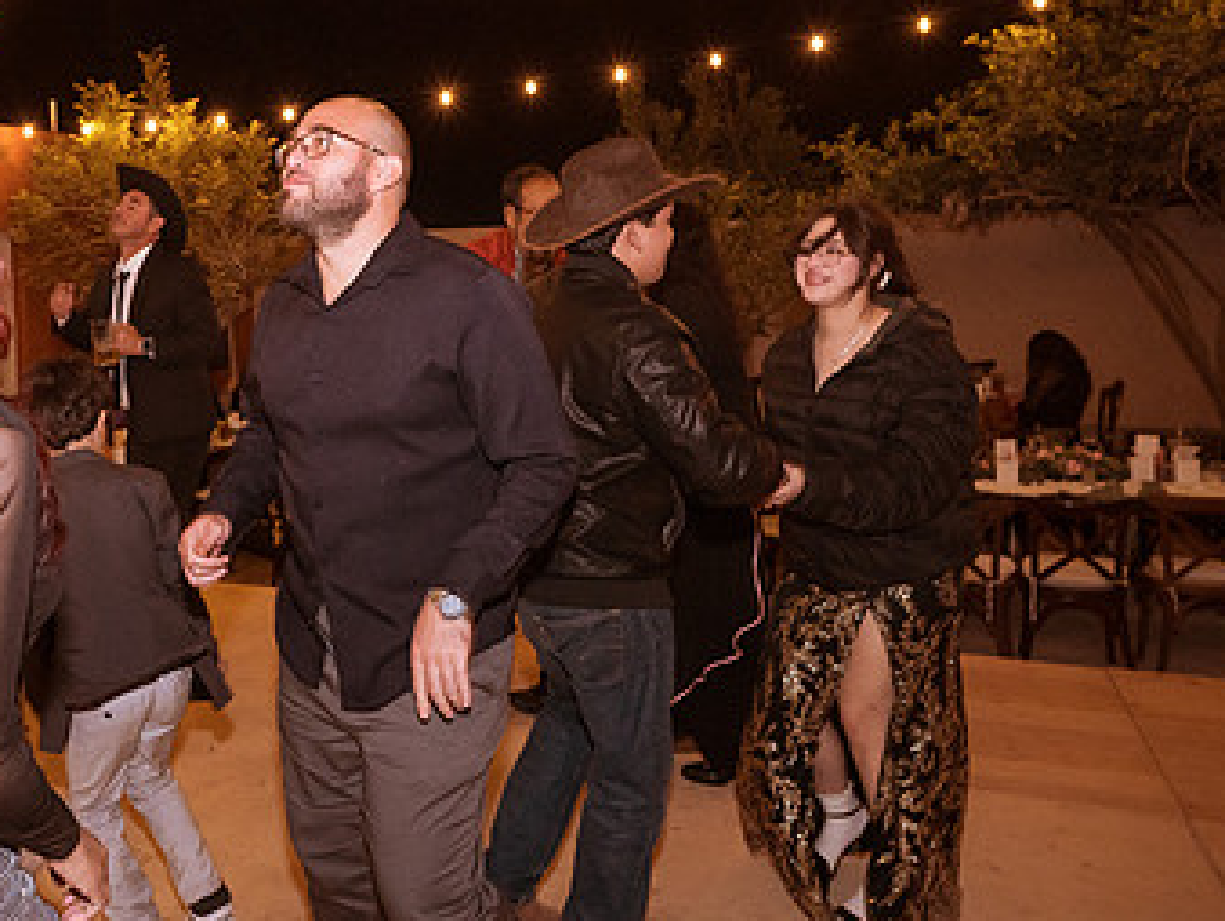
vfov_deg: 42.5
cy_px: 321
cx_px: 272
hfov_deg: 52.3
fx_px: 1169
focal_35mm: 33
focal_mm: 20
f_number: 6.3
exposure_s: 1/60
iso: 3200
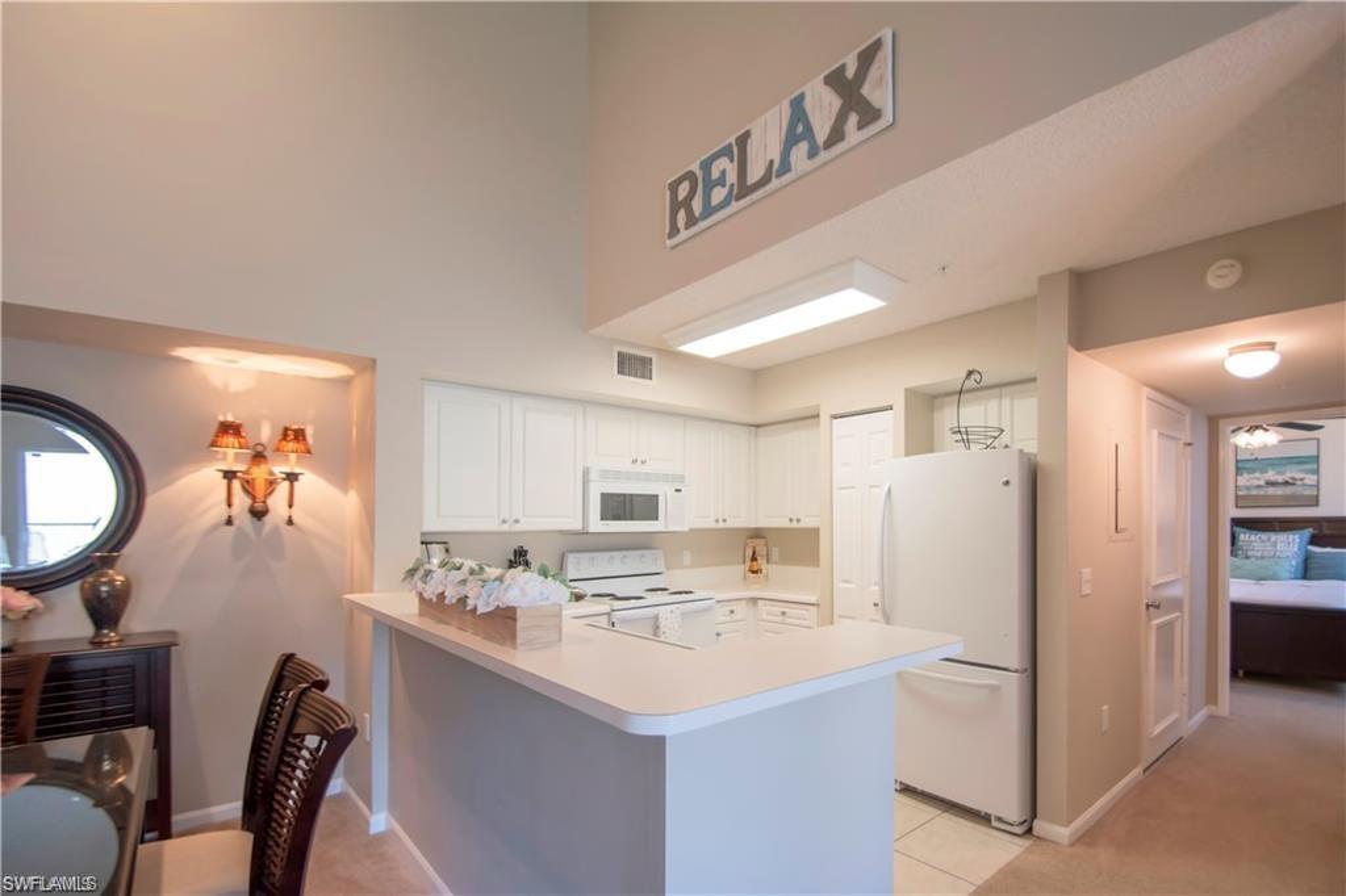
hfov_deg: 100.4
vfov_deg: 77.3
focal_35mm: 15
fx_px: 561
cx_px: 673
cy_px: 448
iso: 450
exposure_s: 1/60
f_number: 4
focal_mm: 10
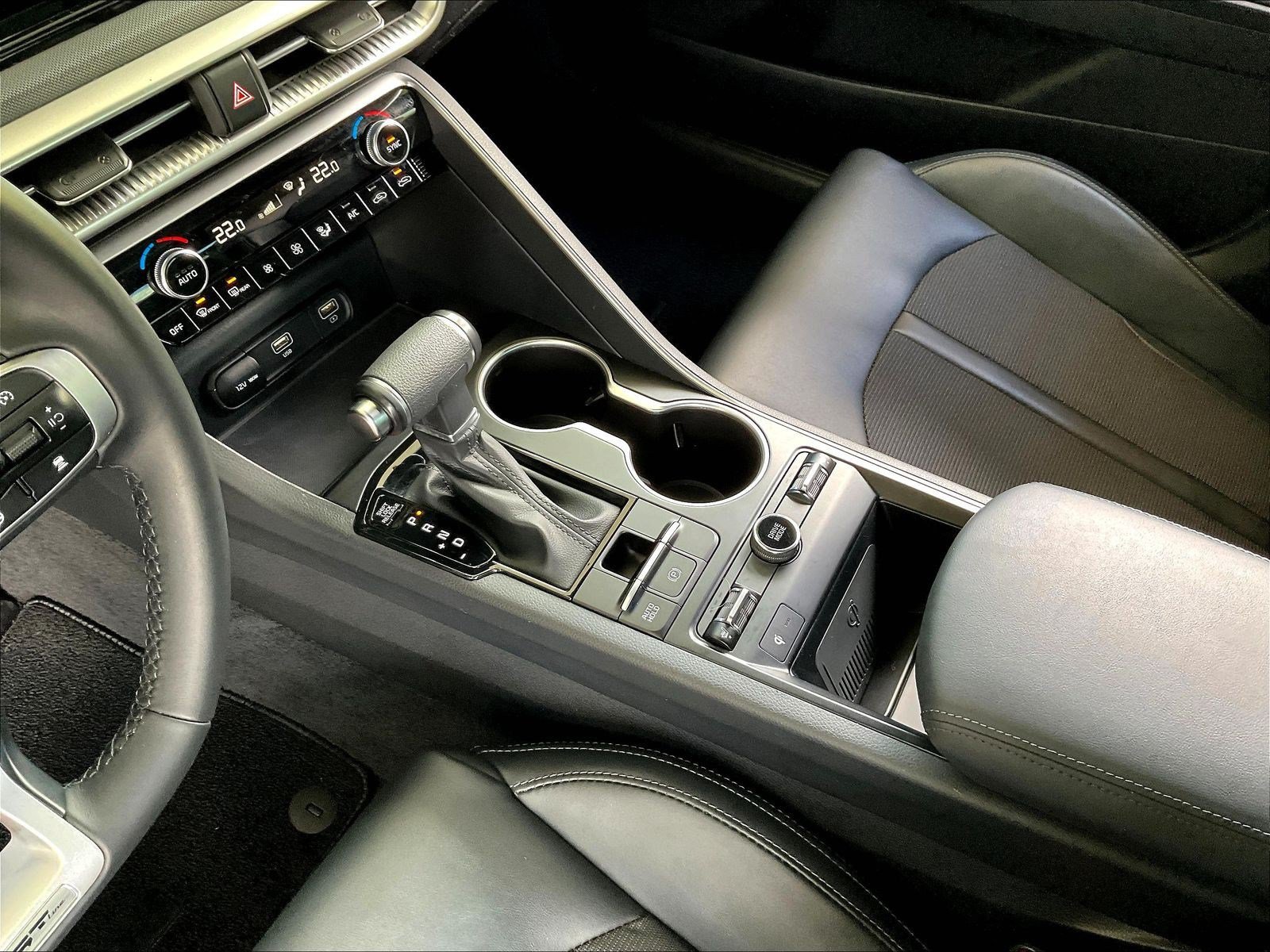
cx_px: 635
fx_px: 1064
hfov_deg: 61.7
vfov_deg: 48.2
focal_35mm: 29
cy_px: 476
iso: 200
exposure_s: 1/60
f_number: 1.8
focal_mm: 3
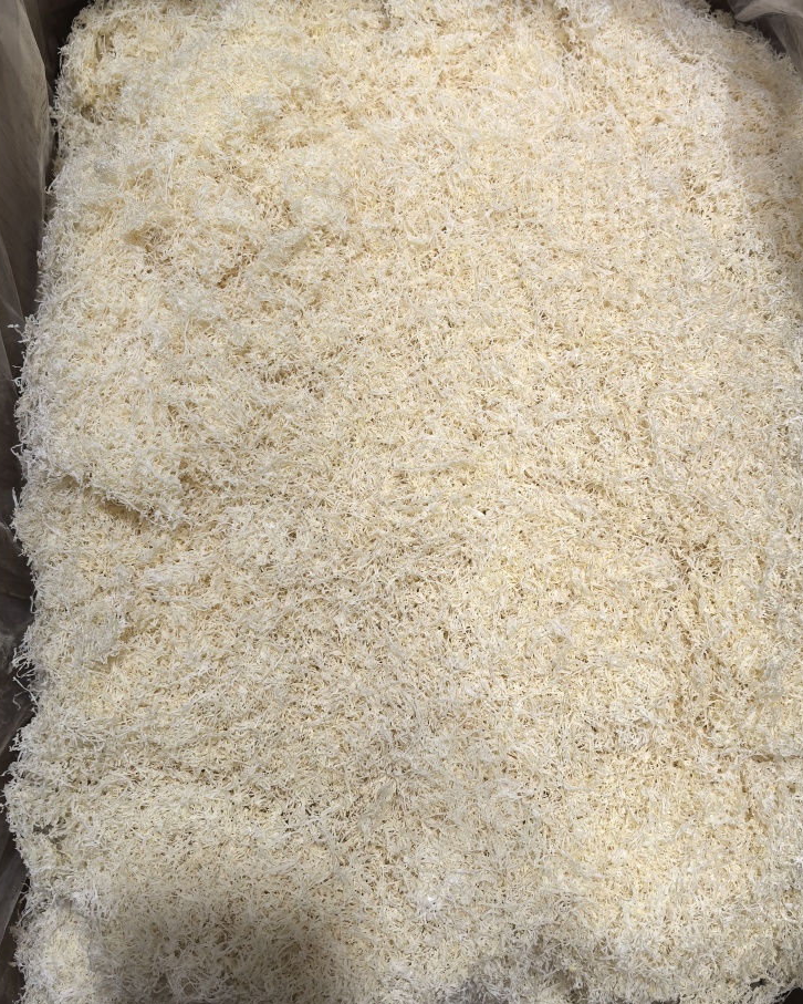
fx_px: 921
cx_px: 393
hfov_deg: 47.1
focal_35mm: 31
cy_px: 431
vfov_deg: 56.9
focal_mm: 6.98
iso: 400
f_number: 2
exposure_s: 1/50
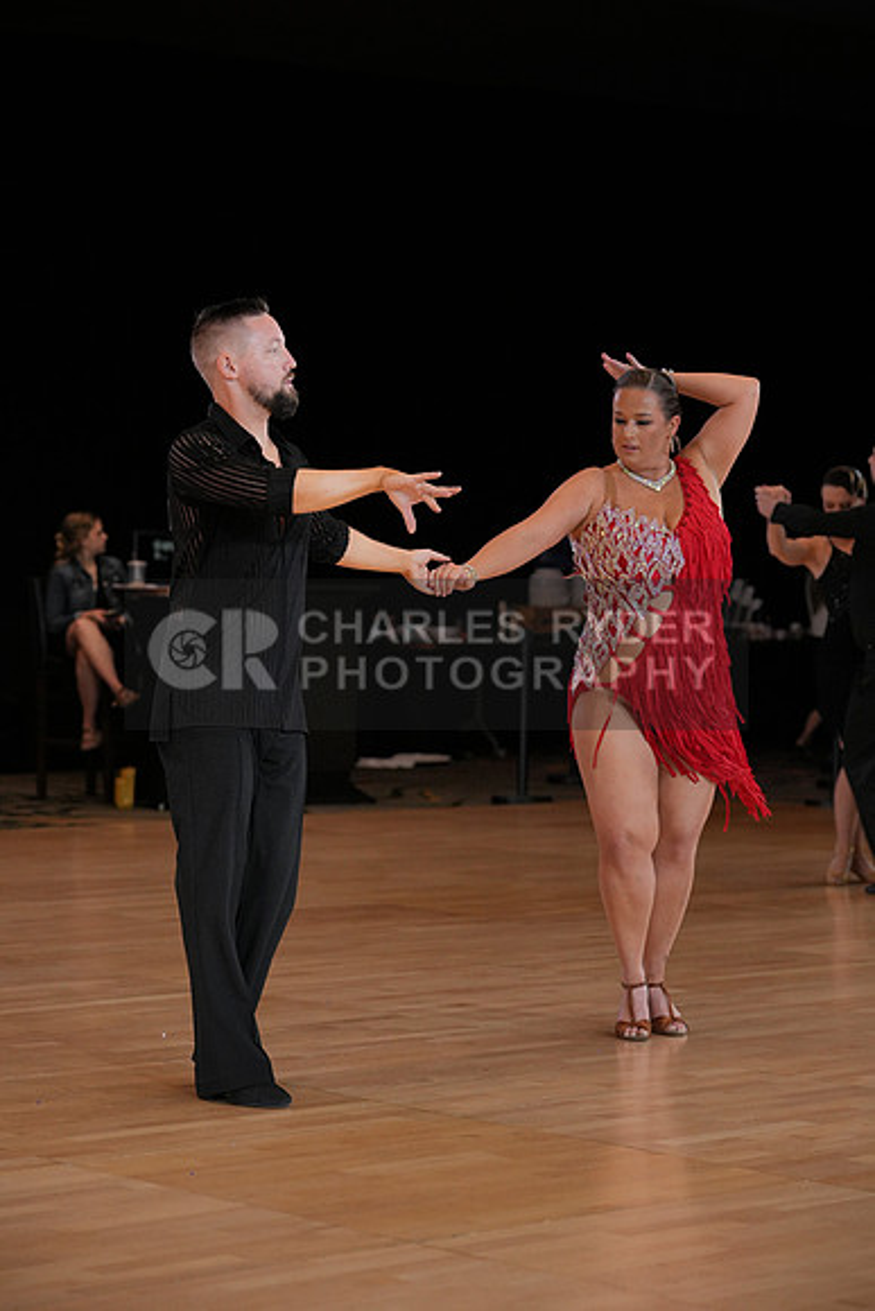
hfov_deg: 15.4
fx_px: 3243
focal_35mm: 89
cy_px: 656
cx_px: 438
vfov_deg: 22.9
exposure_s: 1/500
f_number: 4
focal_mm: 89
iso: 1600
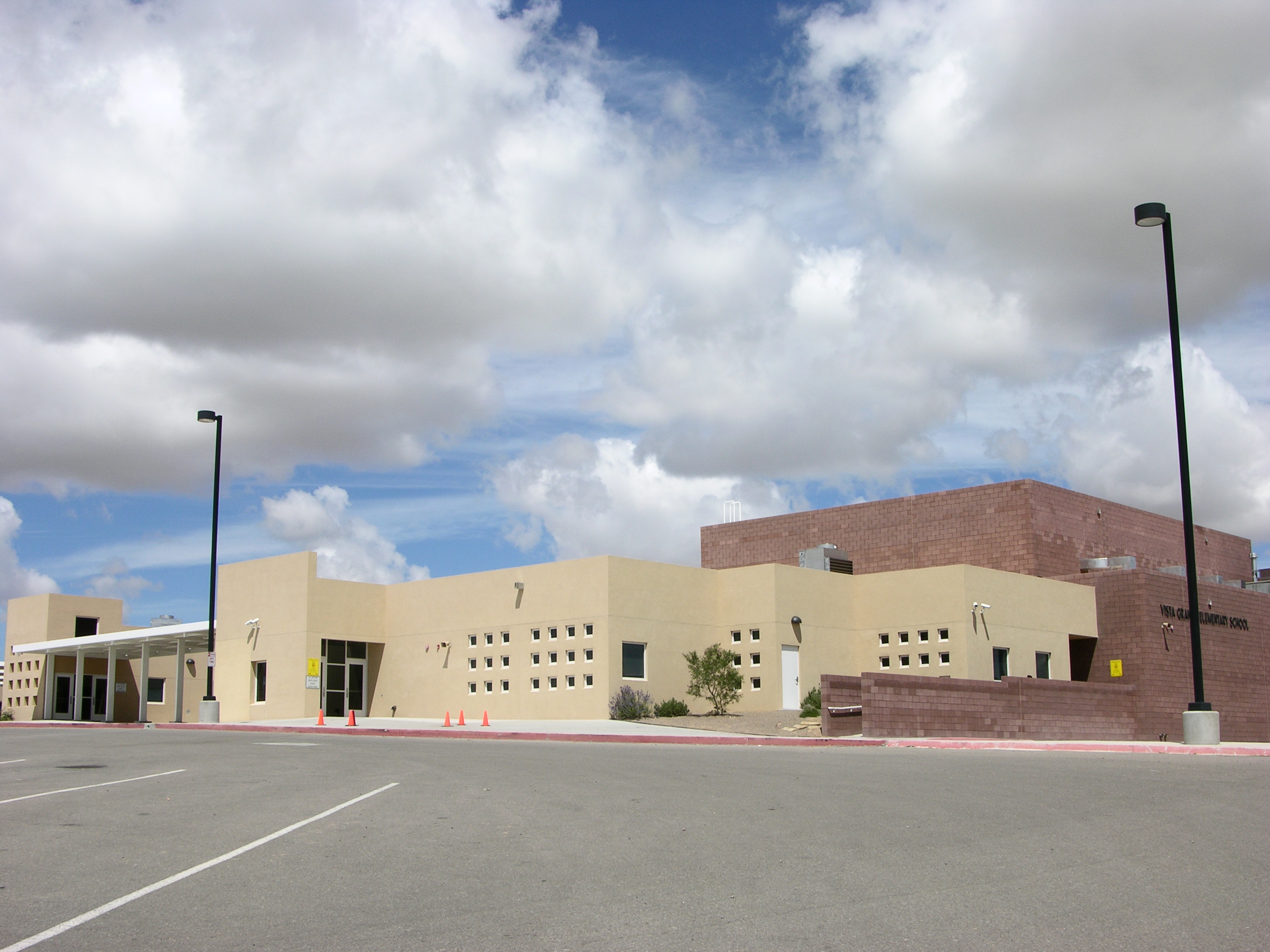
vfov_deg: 31.5
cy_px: 476
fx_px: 1688
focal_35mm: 46
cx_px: 635
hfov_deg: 41.2
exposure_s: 1/226
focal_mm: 11.6
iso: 50
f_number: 7.5
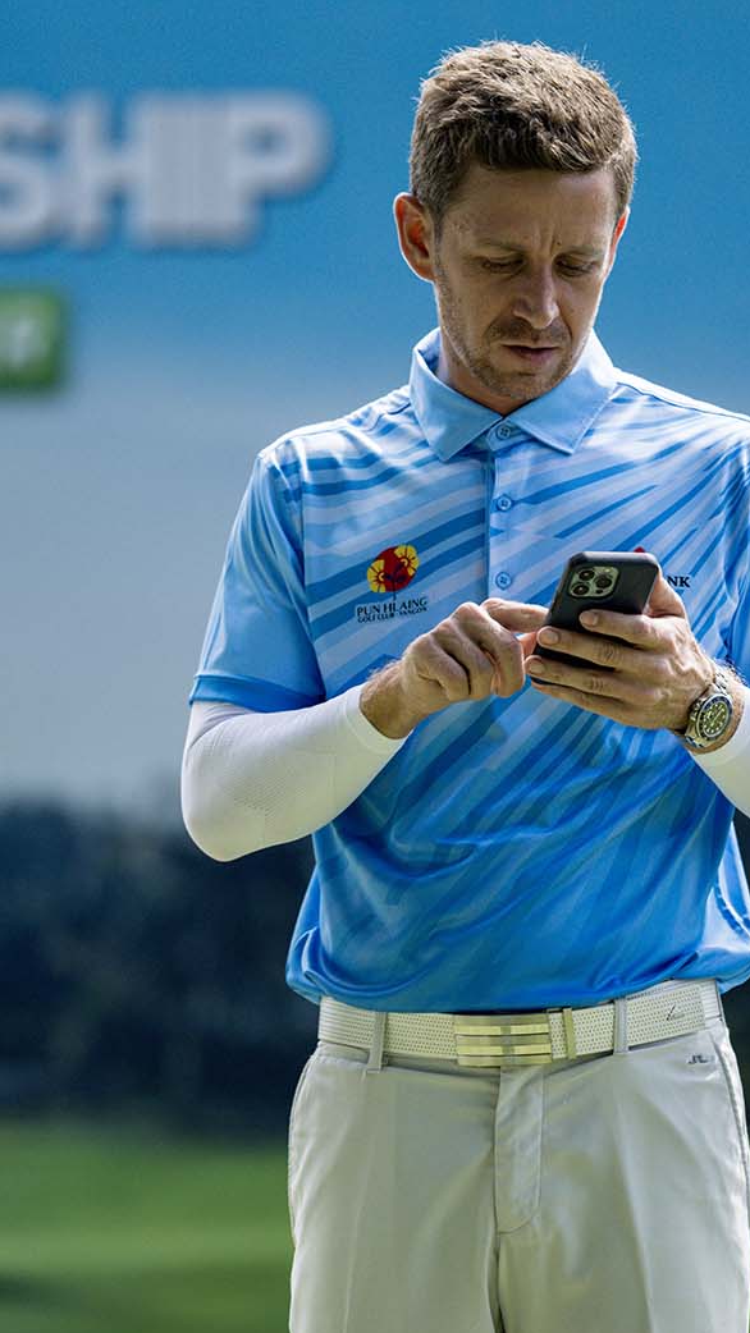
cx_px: 511
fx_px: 20474
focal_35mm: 579
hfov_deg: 2.1
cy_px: 817
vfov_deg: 3.7
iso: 560
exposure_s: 1/6400
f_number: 2.8
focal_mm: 400
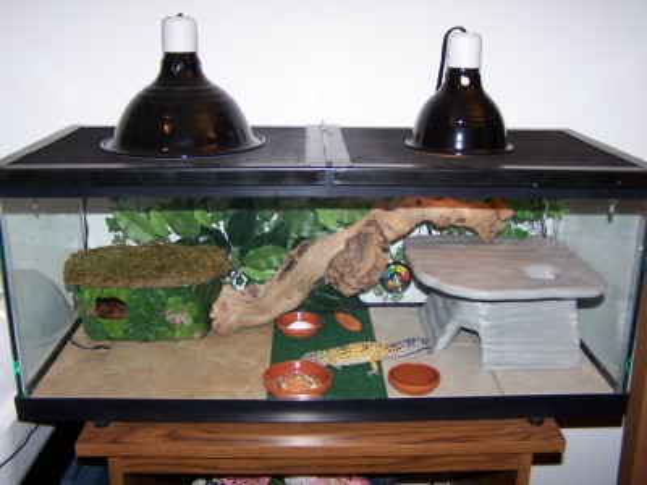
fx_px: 710
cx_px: 324
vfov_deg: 37.7
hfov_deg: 49.0
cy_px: 242
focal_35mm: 38
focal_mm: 6.3
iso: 80
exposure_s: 1/60
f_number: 2.8
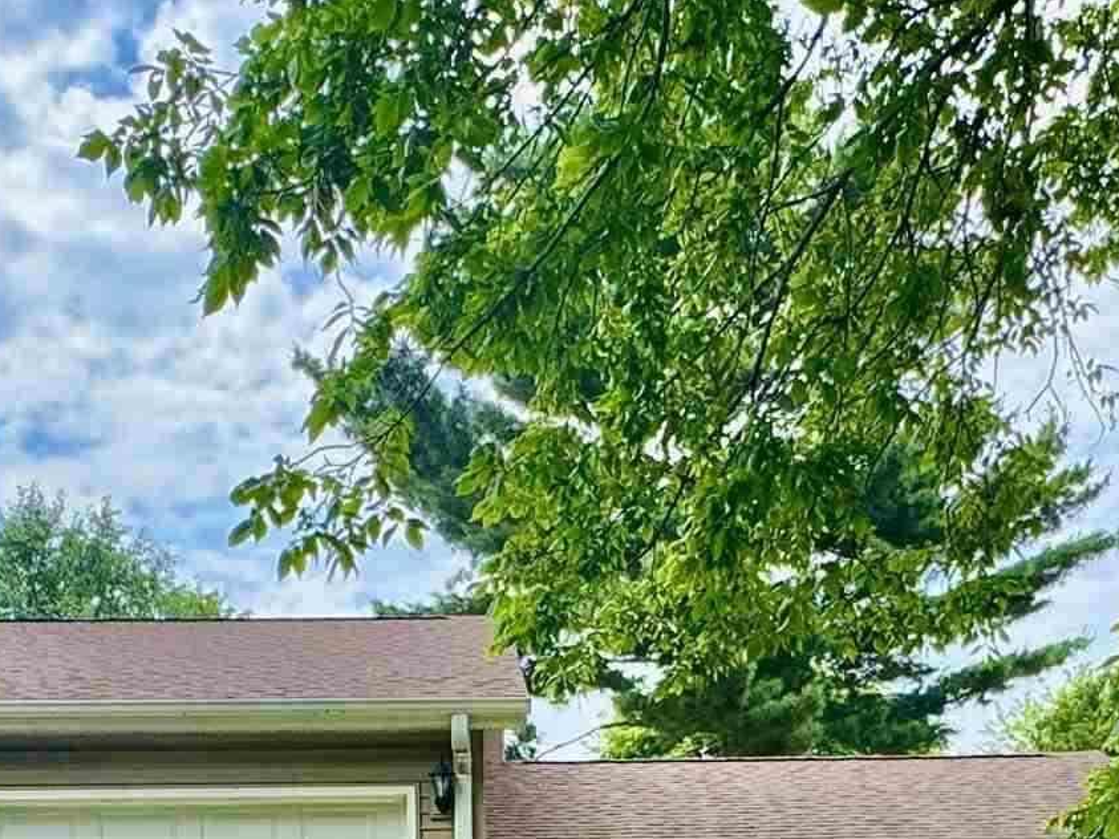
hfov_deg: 37.5
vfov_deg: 25.7
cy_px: 996
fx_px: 1648
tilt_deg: +1.4
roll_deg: +1.8
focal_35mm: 51
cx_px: 579
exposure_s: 1/445
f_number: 2.2
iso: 40
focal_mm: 2.22
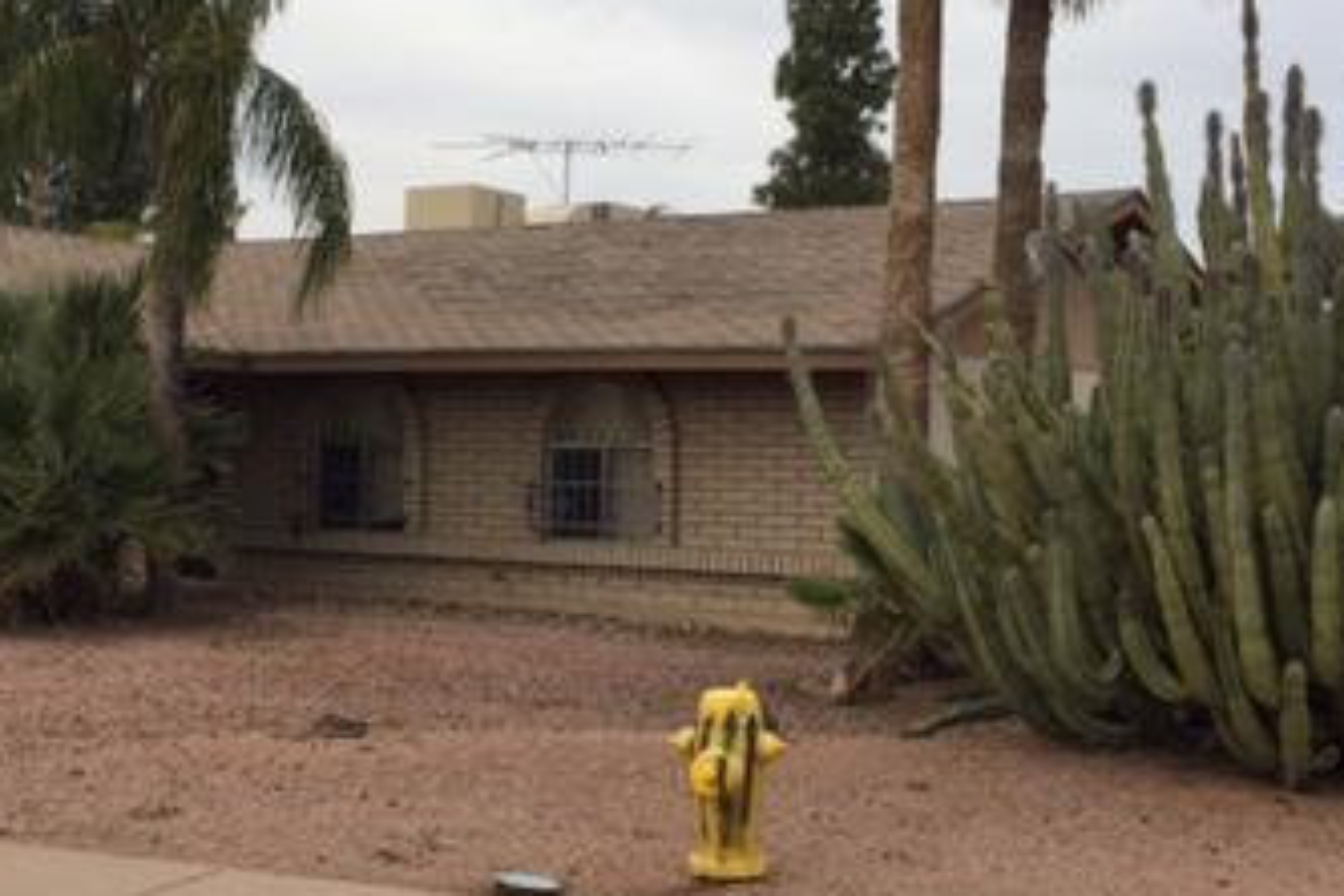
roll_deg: -2.1
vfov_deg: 23.4
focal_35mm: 58
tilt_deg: -0.1
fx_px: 2165
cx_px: 533
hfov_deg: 34.4
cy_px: 484
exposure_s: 1/1412
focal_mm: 4.15
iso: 32
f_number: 2.2
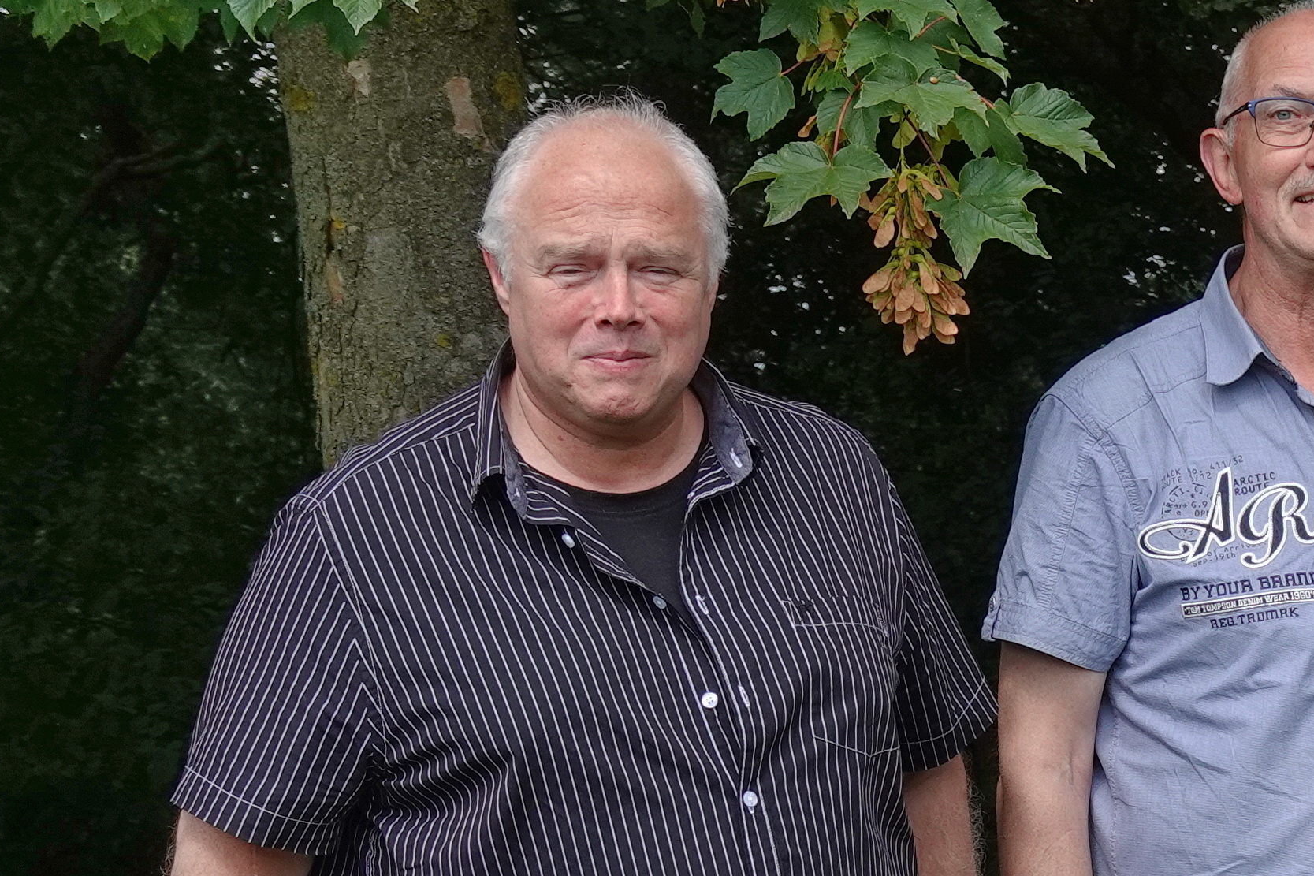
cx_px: 1810
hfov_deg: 13.0
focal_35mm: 151
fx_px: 5511
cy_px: 1047
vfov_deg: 9.0
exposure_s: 1/500
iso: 100
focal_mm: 16.92
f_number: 3.2
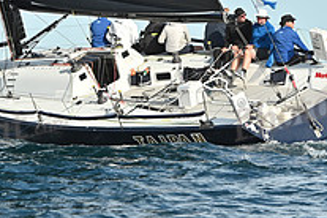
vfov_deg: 3.6
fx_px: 3433
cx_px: 152
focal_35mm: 378
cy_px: 40
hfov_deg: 5.5
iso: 320
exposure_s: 1/1000
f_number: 8
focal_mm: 135
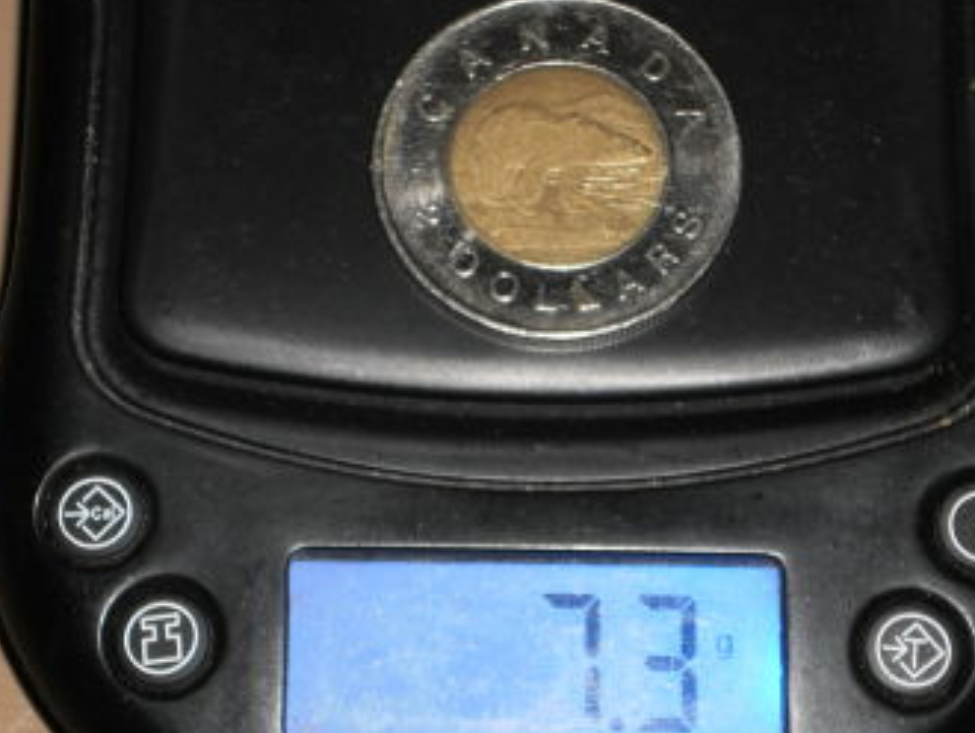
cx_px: 467
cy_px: 408
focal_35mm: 149
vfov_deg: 10.0
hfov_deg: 13.2
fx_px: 4200
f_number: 5.1
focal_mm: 14.3
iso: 125
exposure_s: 1/50
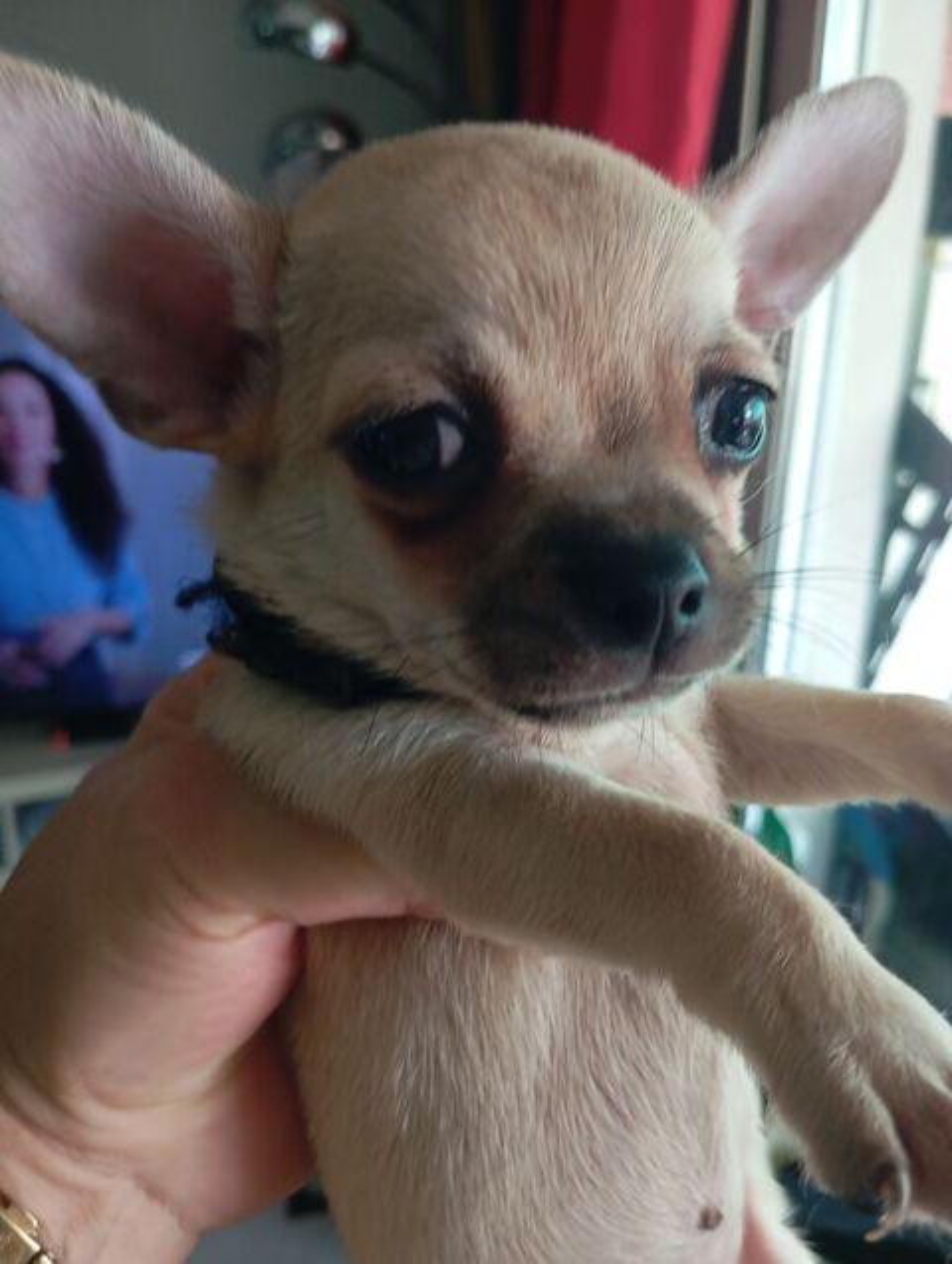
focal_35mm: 28
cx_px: 476
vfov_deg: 63.4
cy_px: 632
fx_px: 1024
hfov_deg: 49.9
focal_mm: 4.22
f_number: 1.8
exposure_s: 1/50
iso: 626
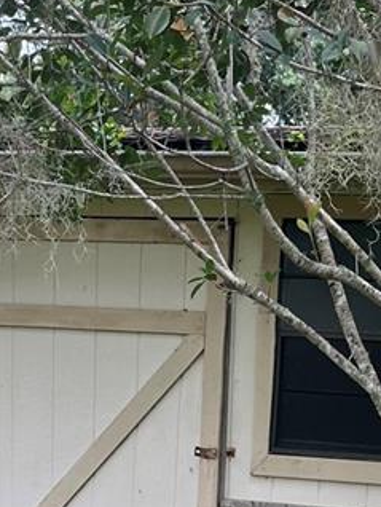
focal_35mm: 98
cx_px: 231
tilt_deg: -12.6
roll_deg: -1.5
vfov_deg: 18.5
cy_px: 668
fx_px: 1436
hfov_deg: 15.1
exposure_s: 1/375
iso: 50
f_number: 1.6
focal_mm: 5.1
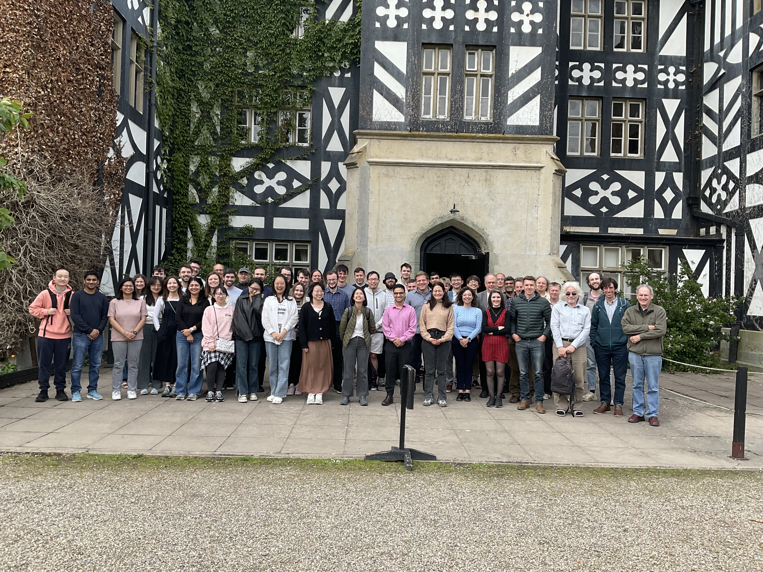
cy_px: 286
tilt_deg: +0.8
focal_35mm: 29
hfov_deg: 61.7
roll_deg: -2.1
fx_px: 639
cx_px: 382
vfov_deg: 48.2
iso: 16
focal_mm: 3
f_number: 1.8
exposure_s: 1/816
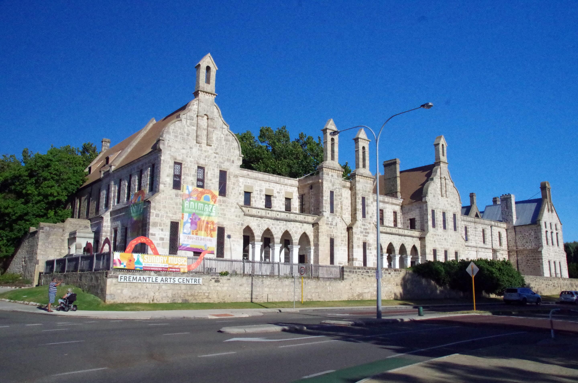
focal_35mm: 31
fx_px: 497
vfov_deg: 42.2
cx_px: 289
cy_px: 192
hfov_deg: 60.4
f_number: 11
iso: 6400
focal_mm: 21
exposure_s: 1/5000
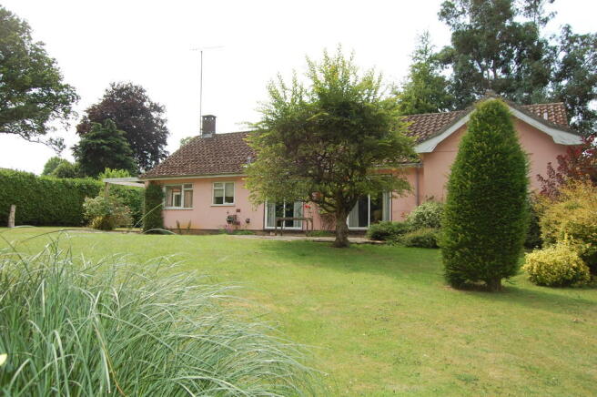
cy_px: 198
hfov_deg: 67.4
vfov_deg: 47.8
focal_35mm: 27
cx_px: 298
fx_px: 447
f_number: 5.6
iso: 250
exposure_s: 1/500
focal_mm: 18
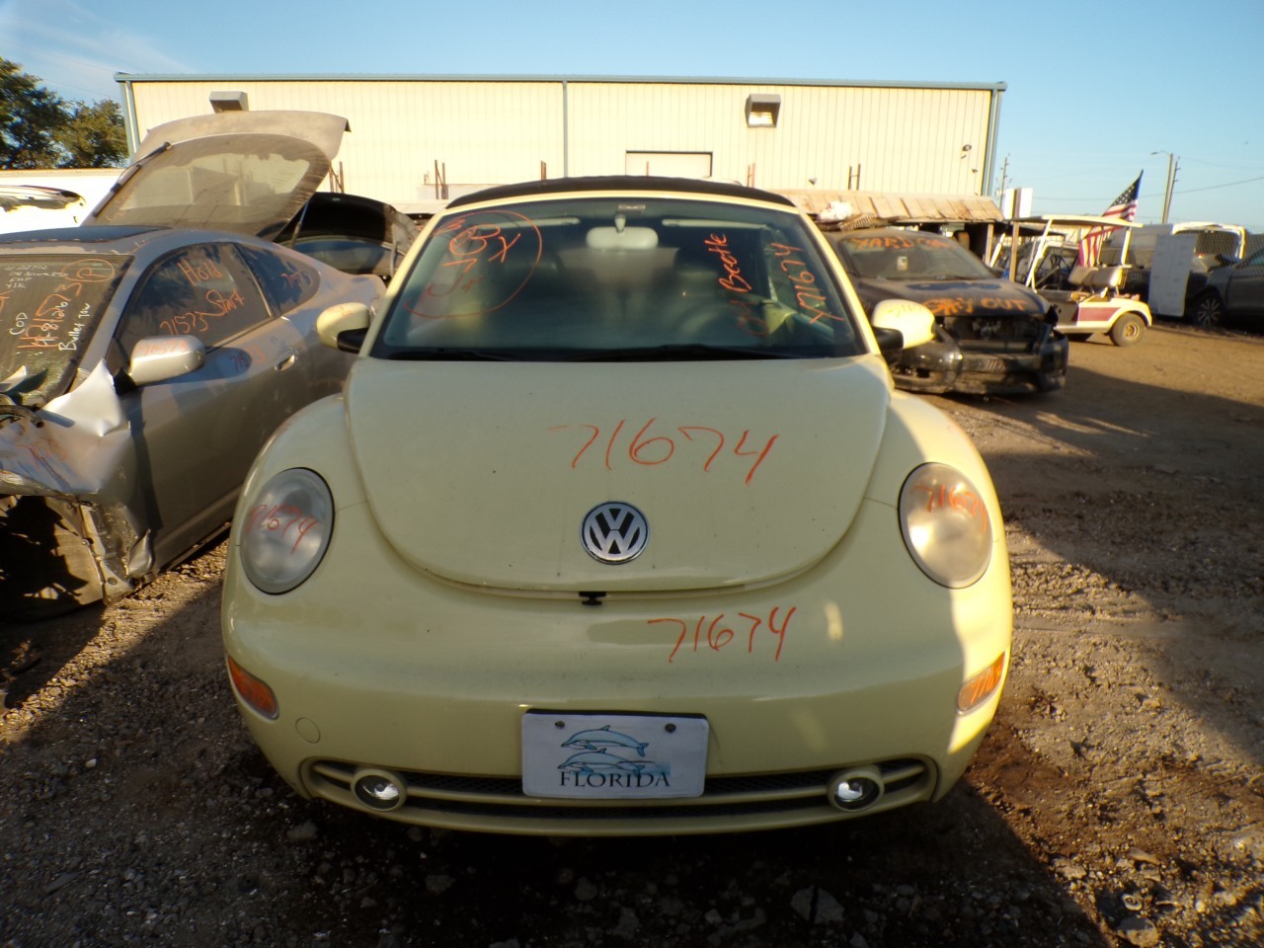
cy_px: 474
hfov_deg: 71.6
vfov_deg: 56.8
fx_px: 876
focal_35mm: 24
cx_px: 632
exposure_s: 1/400
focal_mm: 4.3
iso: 100
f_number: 4.4
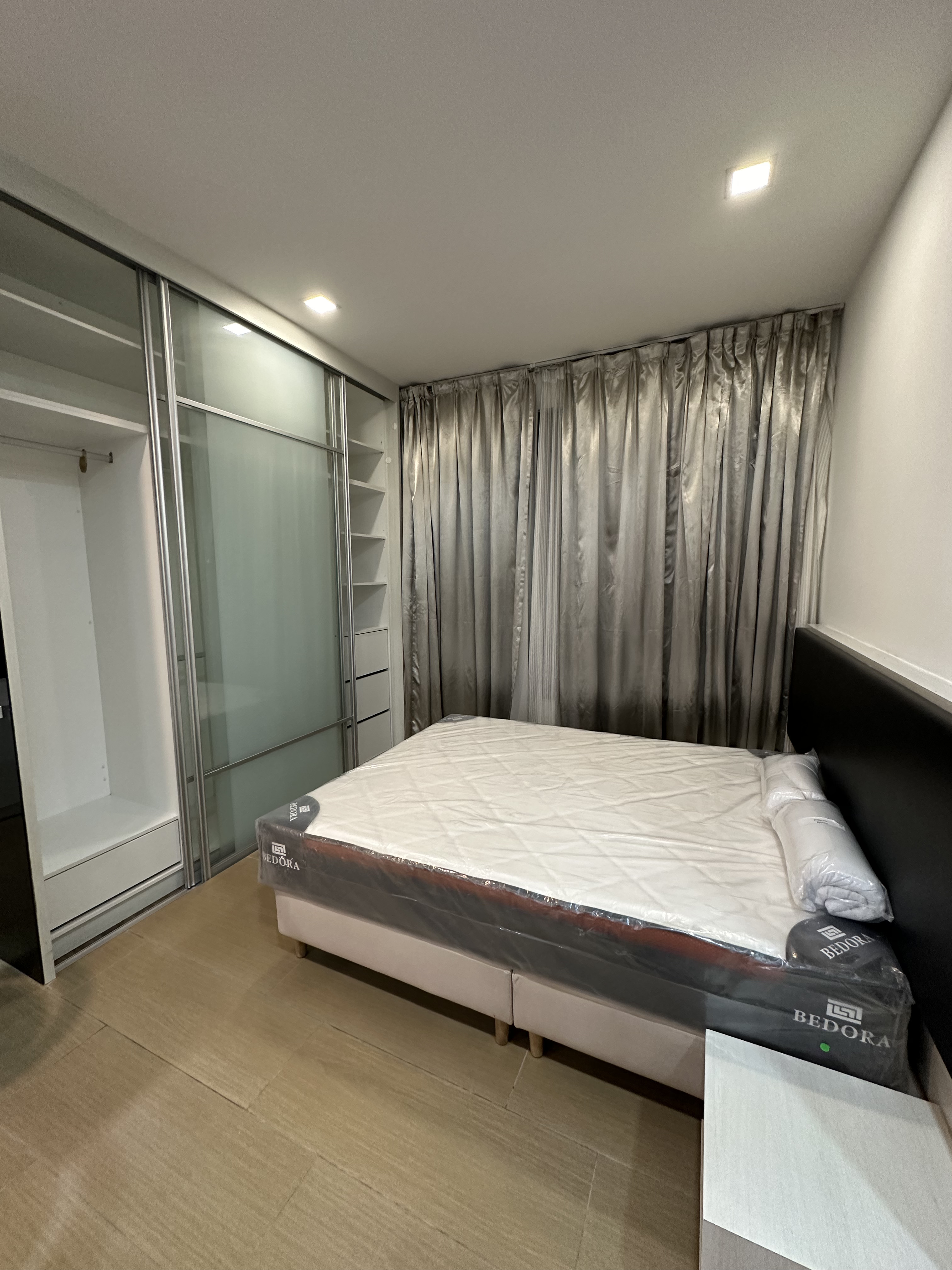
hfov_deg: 85.7
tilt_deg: -6.6
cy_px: 635
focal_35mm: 14
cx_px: 476
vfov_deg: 102.1
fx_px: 513
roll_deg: +0.1
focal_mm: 2.22
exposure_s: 1/50
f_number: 2.2
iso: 250
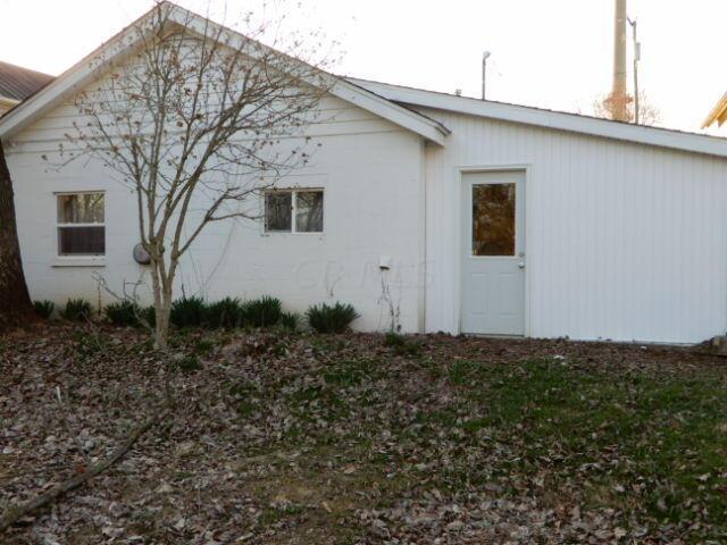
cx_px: 364
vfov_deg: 40.7
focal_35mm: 35
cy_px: 272
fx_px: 735
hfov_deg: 52.6
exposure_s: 1/80
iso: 80
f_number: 4
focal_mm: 6.2
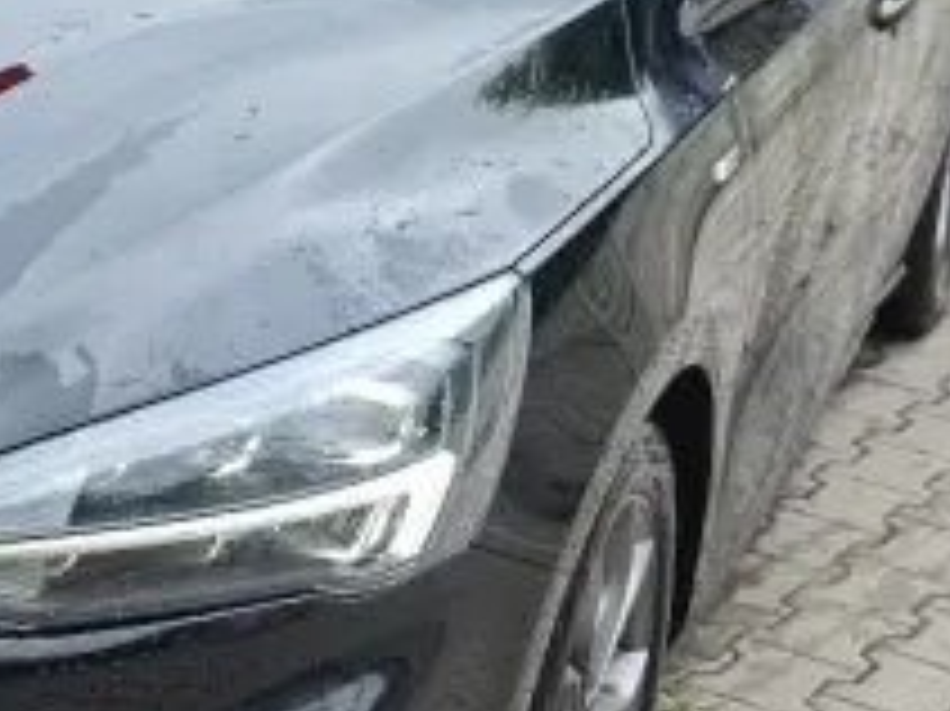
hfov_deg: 18.0
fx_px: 2907
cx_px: -54
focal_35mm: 106
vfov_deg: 13.9
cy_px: 297
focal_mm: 8.72
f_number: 2
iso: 50
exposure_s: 1/115
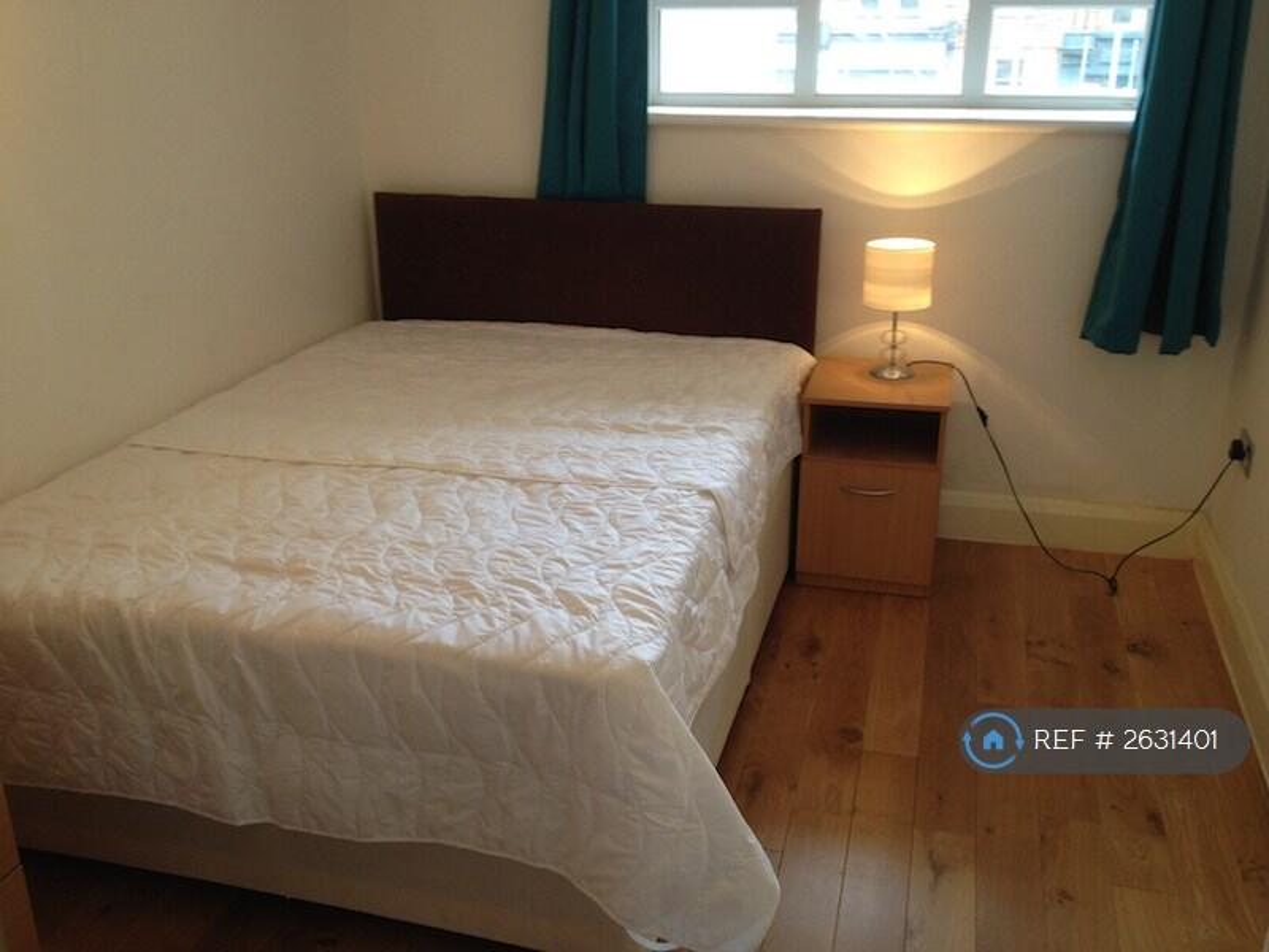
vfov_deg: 40.7
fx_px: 1283
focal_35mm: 35
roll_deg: +0.5
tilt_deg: -23.9
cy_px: 476
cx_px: 634
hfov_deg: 52.6
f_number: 2.4
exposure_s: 1/20
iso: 50
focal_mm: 4.28
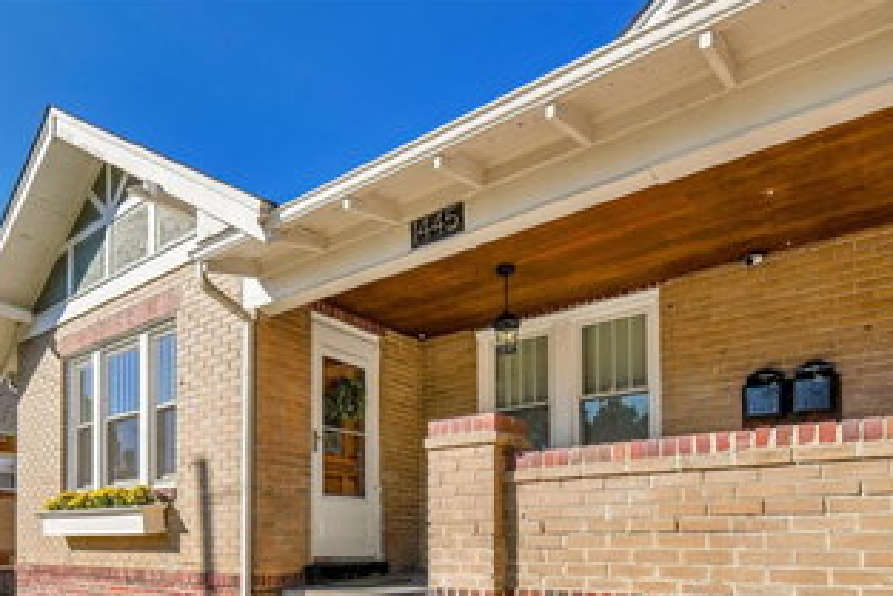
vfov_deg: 52.9
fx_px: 571
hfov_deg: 74.9
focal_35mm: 23
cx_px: 340
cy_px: 442
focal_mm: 15
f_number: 8
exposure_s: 1/400
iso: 400
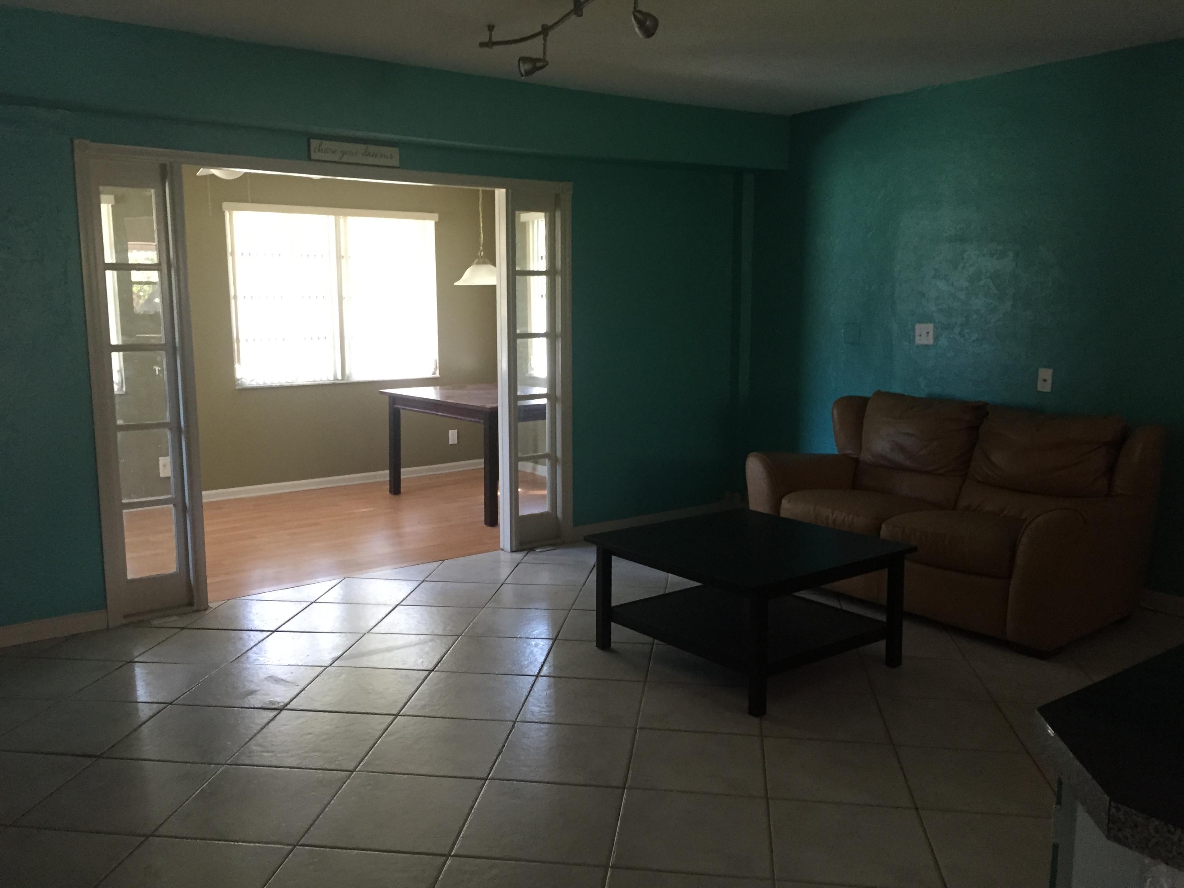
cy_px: 444
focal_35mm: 29
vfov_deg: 48.2
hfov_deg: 61.7
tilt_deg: -8.4
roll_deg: +0.0
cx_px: 592
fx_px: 992
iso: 160
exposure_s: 1/30
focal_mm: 4.15
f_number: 2.2
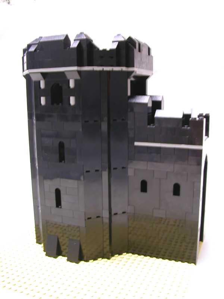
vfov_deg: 50.1
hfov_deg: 38.7
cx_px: 112
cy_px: 150
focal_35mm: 37
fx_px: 319
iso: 106
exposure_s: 1/4.4
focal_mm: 5.6
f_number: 2.7
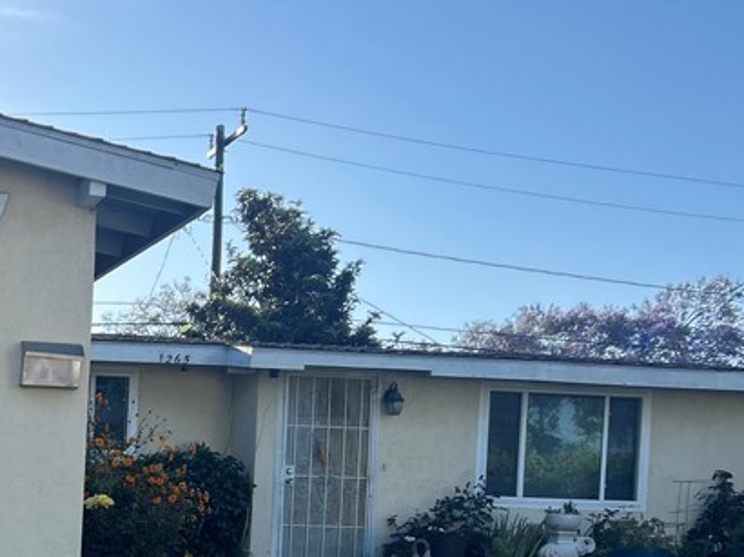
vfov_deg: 21.6
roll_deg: -1.4
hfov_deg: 26.5
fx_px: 1396
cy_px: 590
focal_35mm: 65
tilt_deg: -2.7
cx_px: -149
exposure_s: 1/1344
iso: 50
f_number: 1.5
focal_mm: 5.7
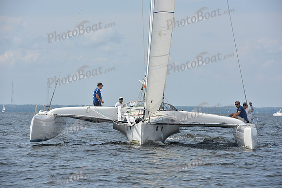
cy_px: 94
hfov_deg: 11.1
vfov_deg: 7.4
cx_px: 141
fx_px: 1449
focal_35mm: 185
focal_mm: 185
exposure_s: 1/1250
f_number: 10
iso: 320
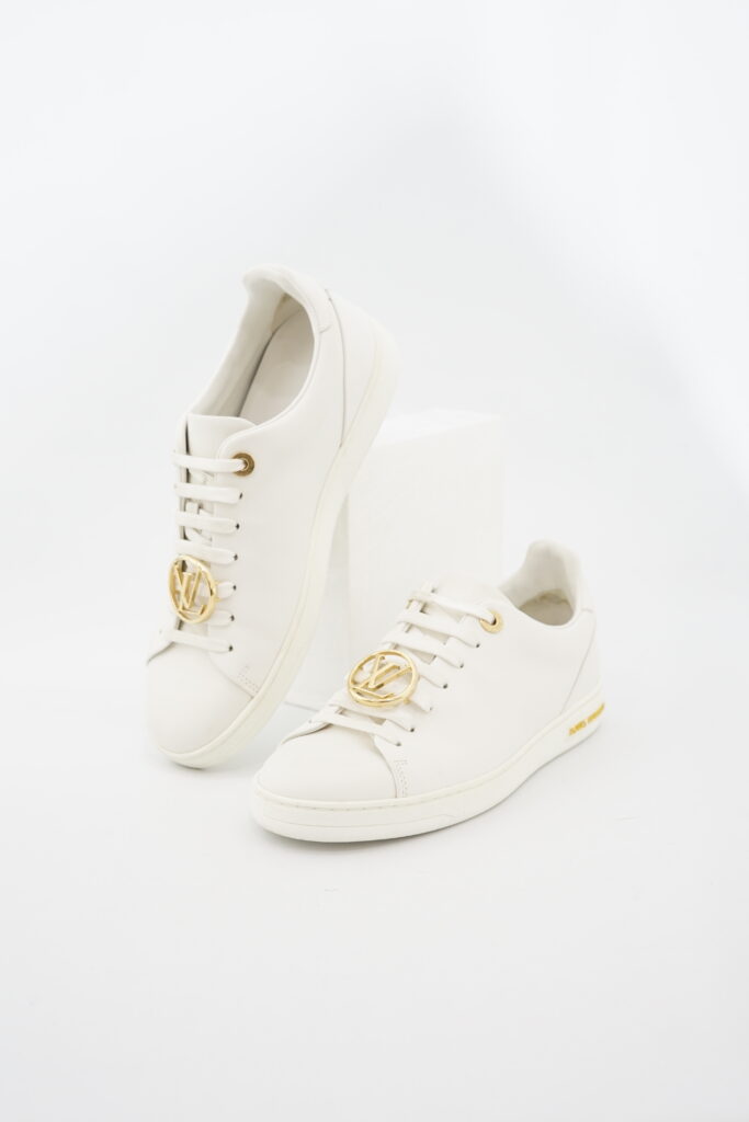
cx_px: 374
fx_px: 1560
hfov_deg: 27.0
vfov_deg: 39.6
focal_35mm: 50
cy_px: 561
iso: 640
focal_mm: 50
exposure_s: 1/13
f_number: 6.3
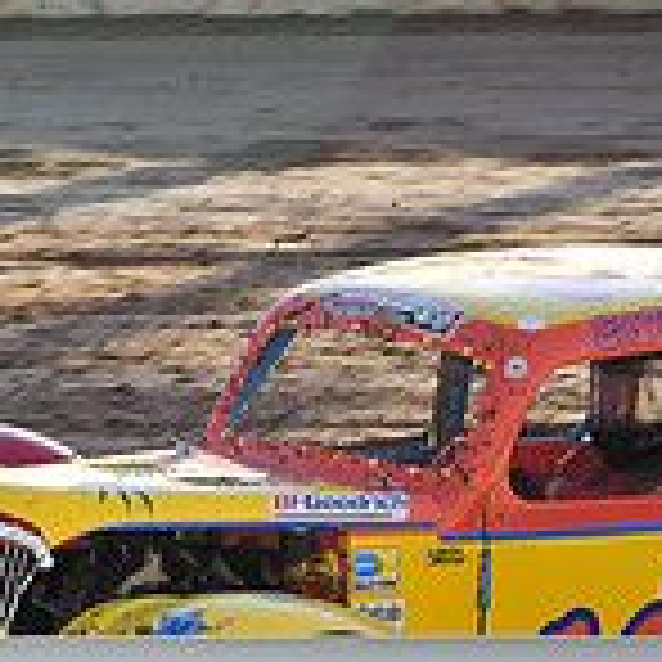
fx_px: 12333
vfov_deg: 3.1
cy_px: 302
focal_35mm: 570
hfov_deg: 3.1
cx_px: -320
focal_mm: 170
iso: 640
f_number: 13
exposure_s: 1/250
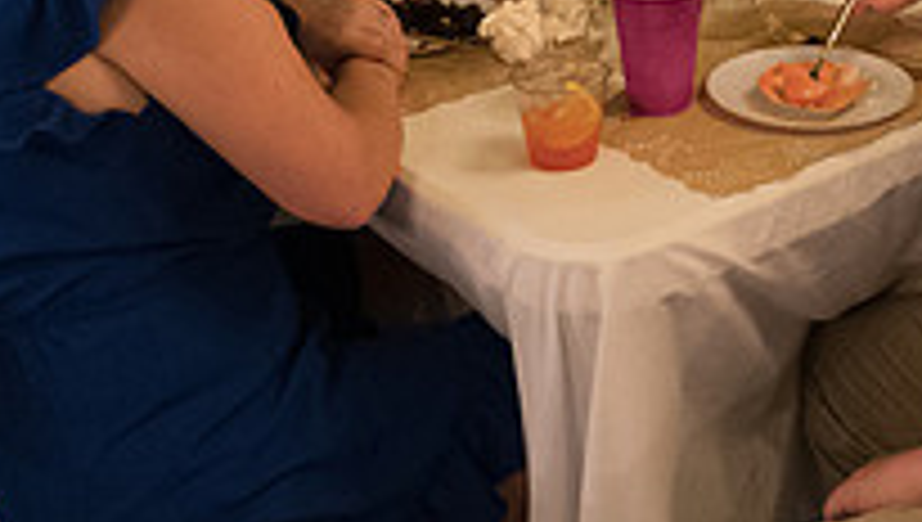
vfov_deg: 15.7
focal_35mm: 71
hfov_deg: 29.4
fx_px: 1738
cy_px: -259
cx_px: 639
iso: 6400
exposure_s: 1/40
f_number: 6.3
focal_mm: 24
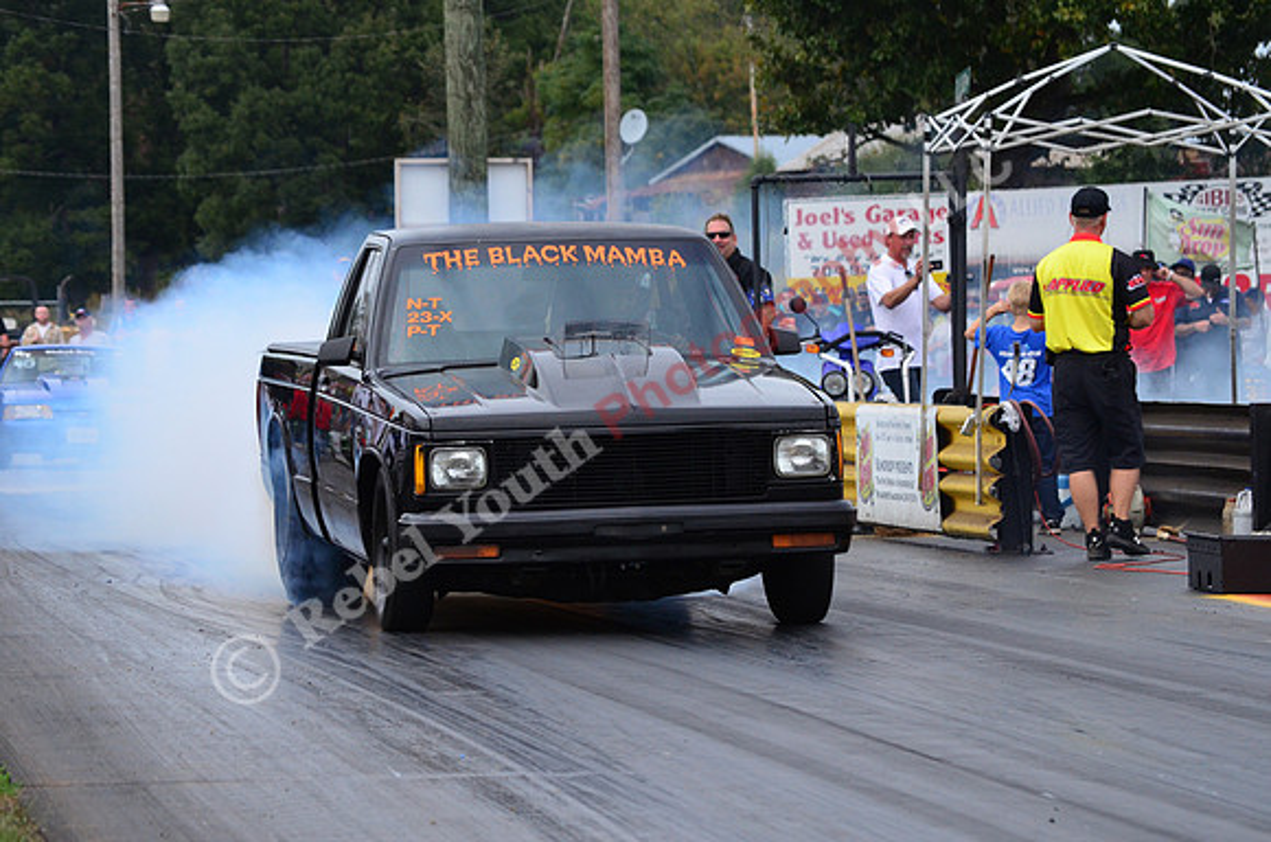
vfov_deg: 6.8
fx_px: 7134
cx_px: 636
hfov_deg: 10.2
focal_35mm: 202
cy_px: 421
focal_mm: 135
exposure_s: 1/1000
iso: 1000
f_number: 8
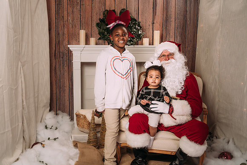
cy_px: 86
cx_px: 105
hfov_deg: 46.9
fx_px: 284
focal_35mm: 41
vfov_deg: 32.4
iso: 100
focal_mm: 35
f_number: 5.6
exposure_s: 1/100
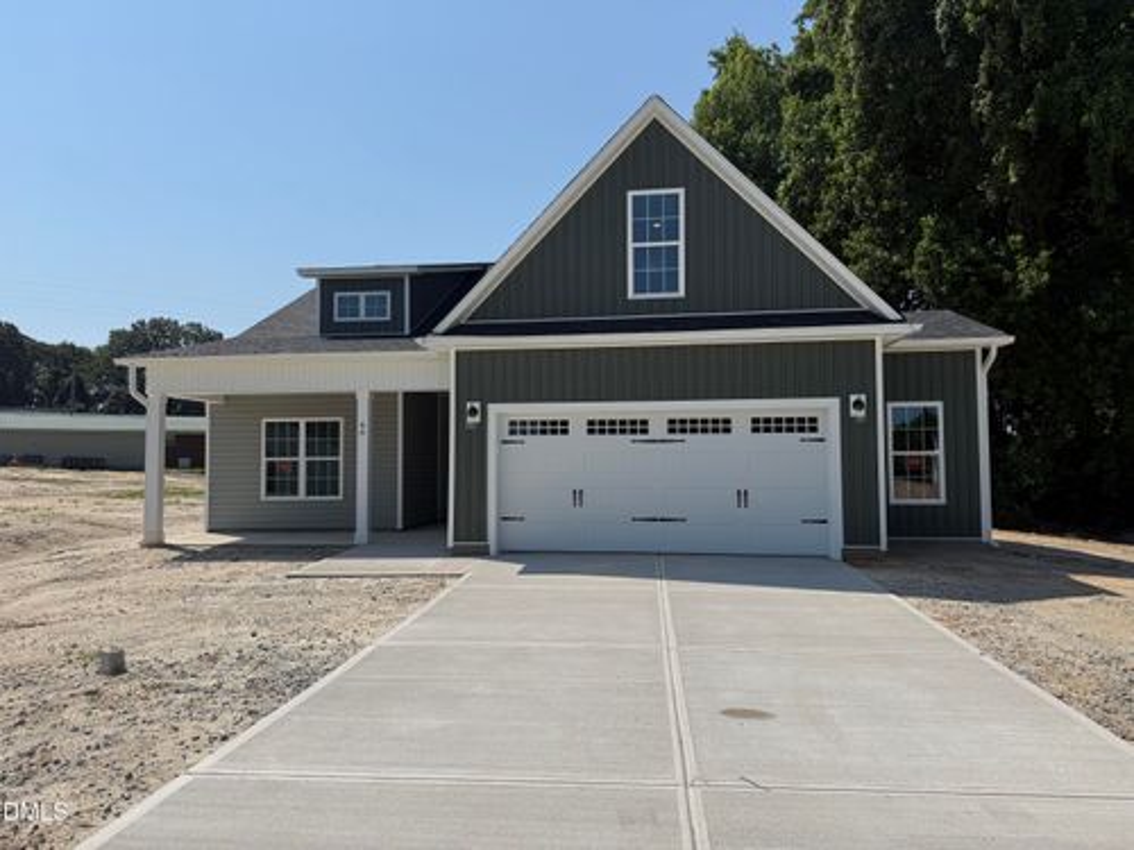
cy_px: 425
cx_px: 567
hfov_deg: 71.6
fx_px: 786
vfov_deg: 56.8
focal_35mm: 24
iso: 80
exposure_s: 1/8130
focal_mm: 6.76
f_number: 1.78
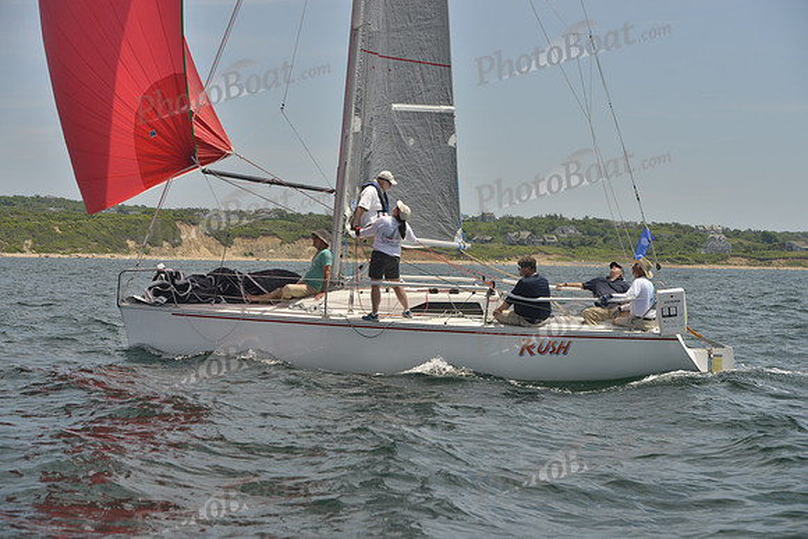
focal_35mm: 98
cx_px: 404
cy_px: 270
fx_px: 2200
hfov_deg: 20.8
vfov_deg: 14.0
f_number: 8
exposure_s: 1/800
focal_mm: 98
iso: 400
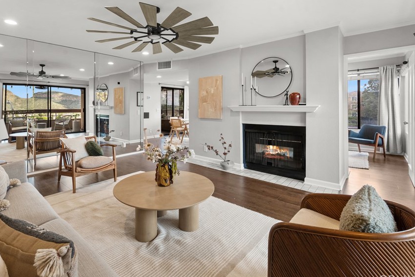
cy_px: 119
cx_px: 179
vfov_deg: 70.1
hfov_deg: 92.7
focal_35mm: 17
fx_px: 196
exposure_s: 1/8
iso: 800
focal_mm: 14
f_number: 10
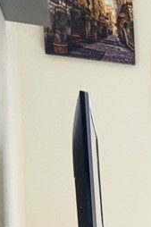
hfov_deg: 6.7
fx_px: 674
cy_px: 254
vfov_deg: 18.3
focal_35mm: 107
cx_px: 726
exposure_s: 1/80
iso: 100
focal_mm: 16
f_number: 5.6
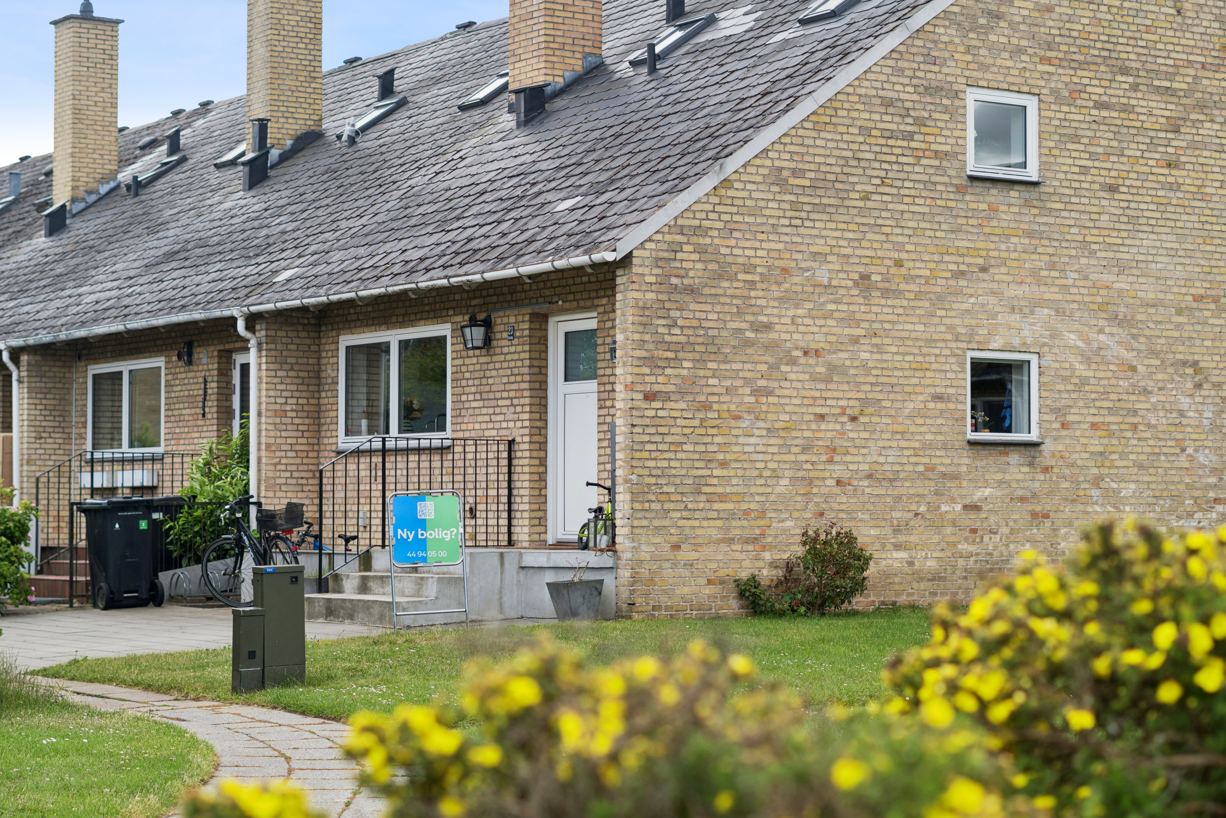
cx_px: 613
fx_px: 2554
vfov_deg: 18.2
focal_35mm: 75
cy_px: 409
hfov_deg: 27.0
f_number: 2.8
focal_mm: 50
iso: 100
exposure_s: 1/640
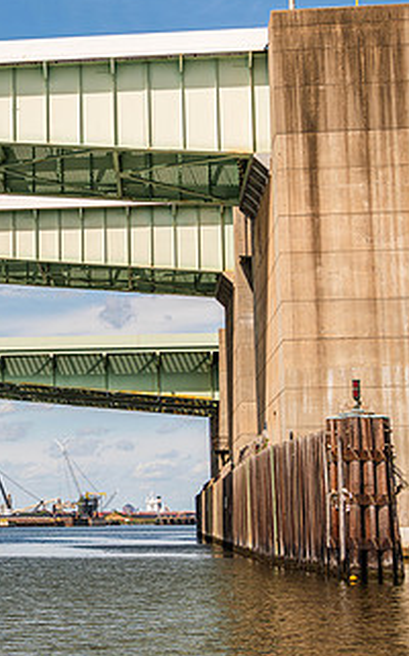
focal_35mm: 78
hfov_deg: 16.1
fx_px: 1394
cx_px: -70
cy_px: 346
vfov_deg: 26.5
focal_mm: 42
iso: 64
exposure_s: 1/250
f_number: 8
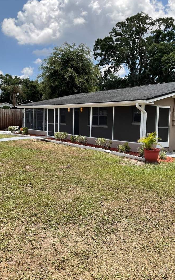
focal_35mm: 31
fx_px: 236
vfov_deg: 61.2
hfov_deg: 40.6
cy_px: 140
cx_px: 95
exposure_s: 1/1342
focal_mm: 3
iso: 16
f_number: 1.8
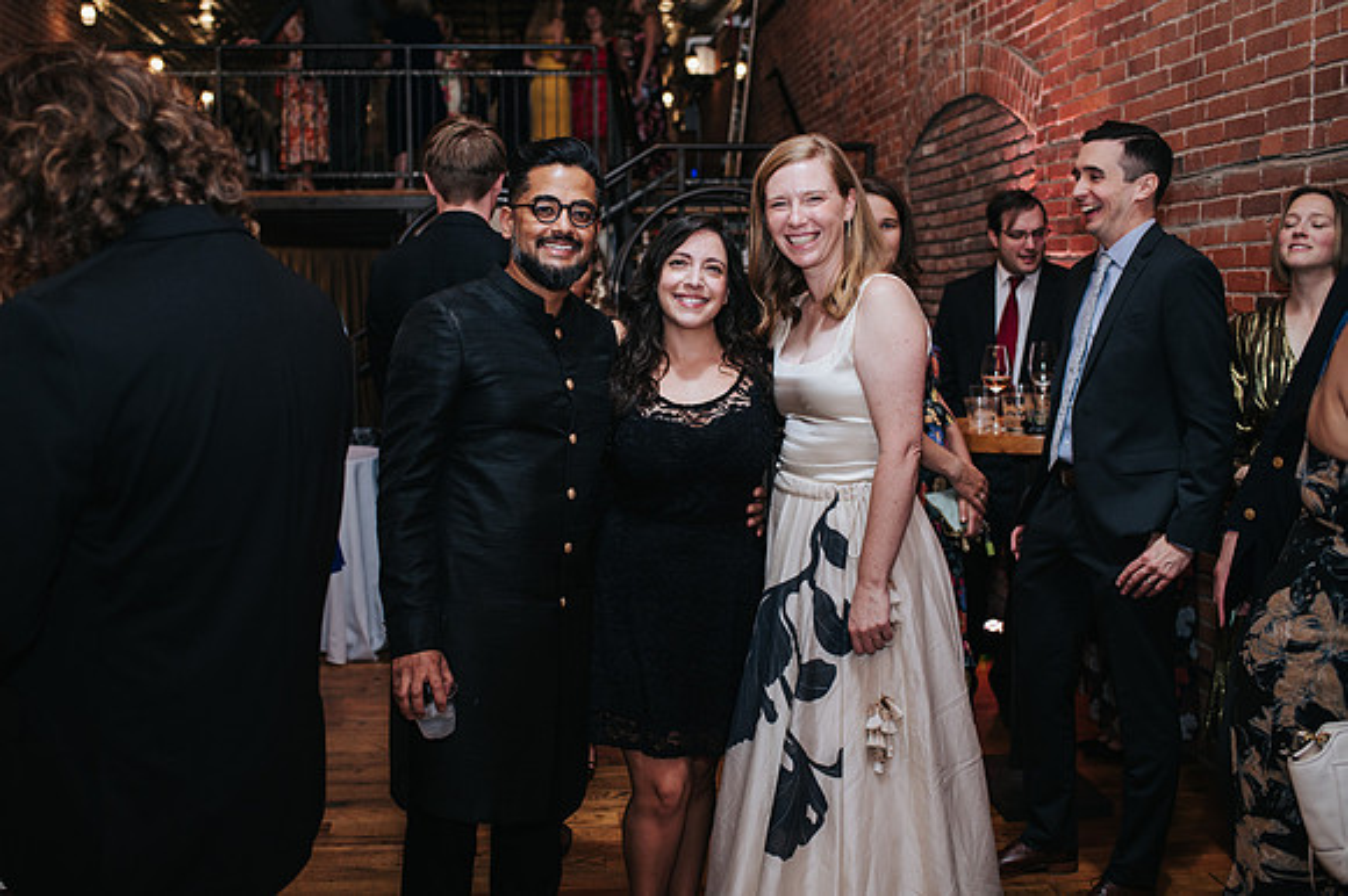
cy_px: 450
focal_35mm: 38
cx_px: 633
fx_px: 1406
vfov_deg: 35.4
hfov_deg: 51.2
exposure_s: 1/200
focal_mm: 35
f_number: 3.2
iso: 800
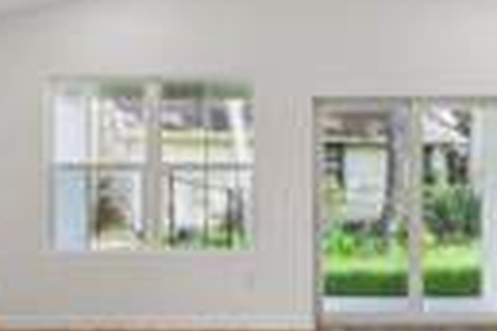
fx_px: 718
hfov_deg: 37.9
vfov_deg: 26.0
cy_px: 158
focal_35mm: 52
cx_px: 316
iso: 200
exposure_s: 1/6
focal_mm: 14
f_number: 8
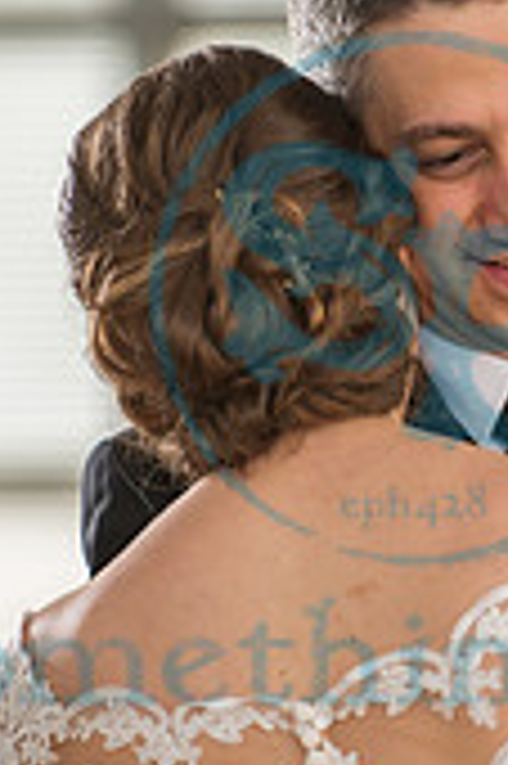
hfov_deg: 2.6
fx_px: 11219
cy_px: 387
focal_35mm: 529
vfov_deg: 3.9
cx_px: 409
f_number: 2.8
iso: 200
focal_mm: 200
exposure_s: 1/250
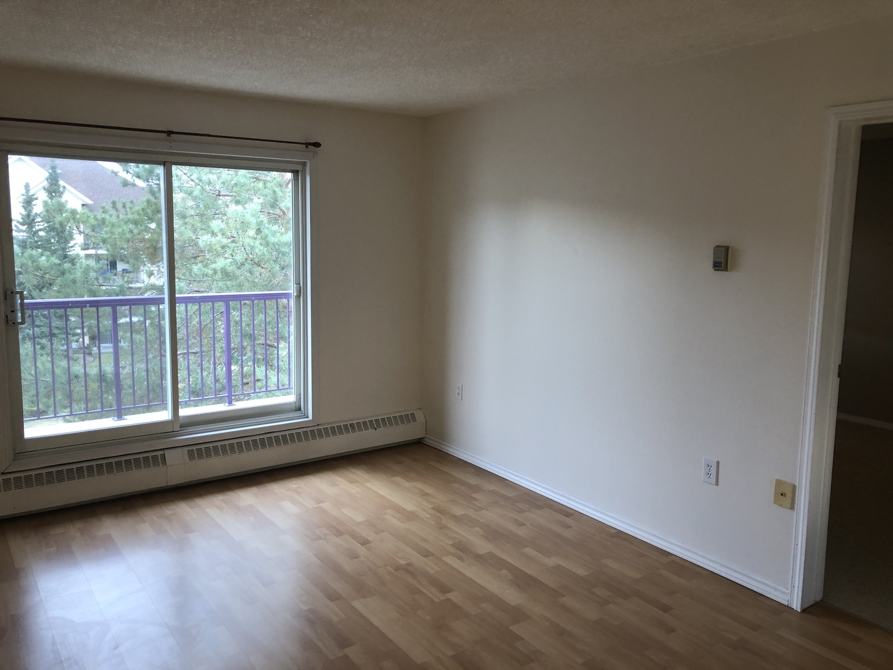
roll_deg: -0.4
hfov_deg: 63.4
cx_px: 446
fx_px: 722
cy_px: 335
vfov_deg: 49.7
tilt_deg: -7.4
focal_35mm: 28
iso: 32
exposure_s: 1/30
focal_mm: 3.99
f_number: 1.8
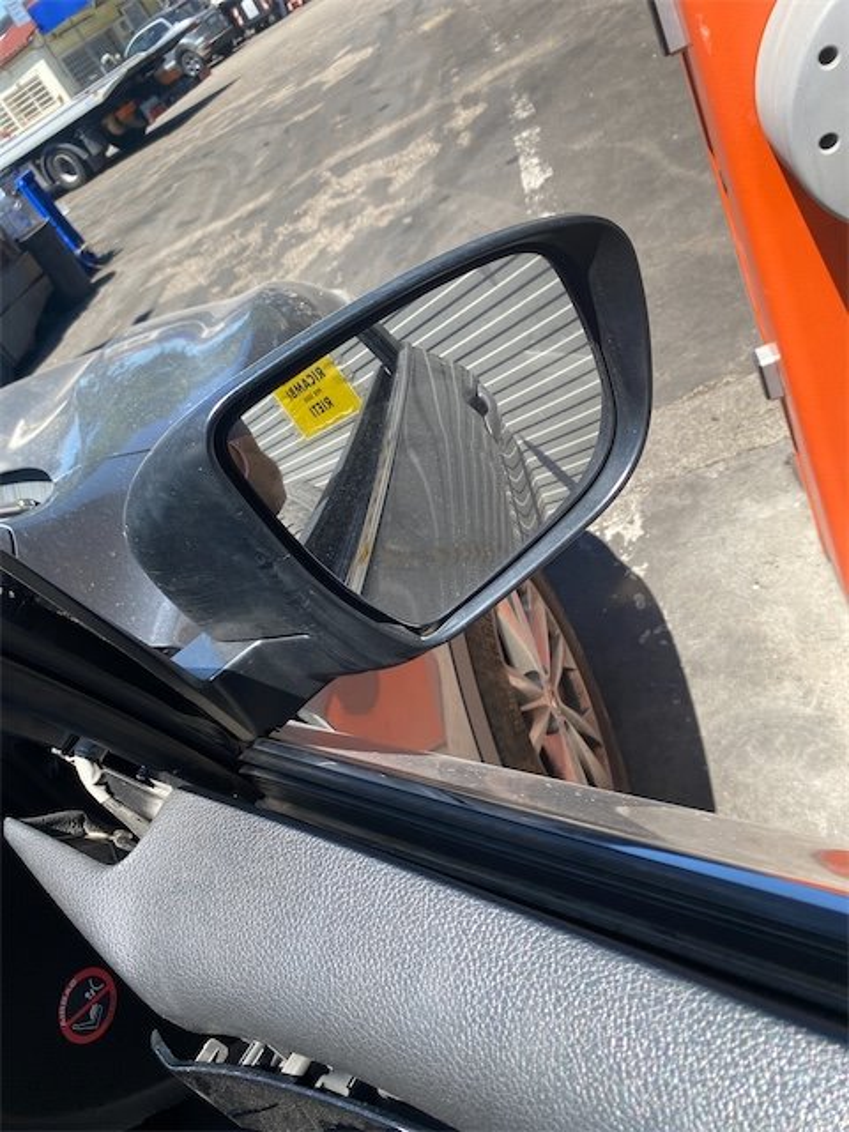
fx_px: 850
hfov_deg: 53.1
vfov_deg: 67.3
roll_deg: +33.9
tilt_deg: -34.1
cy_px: 566
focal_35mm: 26
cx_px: 424
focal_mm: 4.25
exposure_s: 1/912
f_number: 1.8
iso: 32
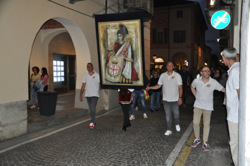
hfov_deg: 53.2
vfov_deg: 36.8
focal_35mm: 36
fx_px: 250
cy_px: 83
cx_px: 125
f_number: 3.8
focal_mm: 24
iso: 800
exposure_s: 1/60
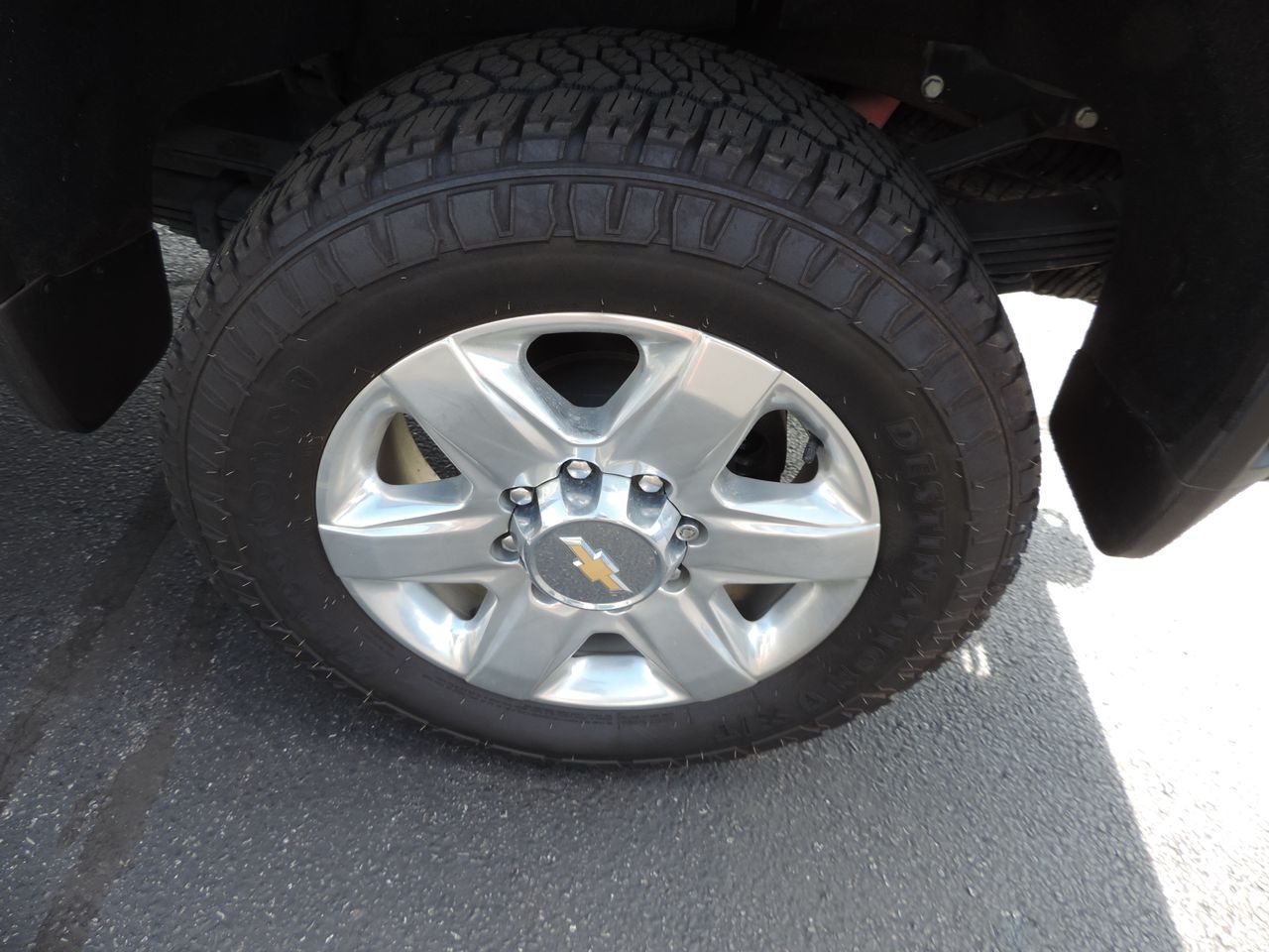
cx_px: 634
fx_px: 880
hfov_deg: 71.6
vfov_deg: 56.8
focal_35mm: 24
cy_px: 476
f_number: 3
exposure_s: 1/100
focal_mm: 4.3
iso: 80
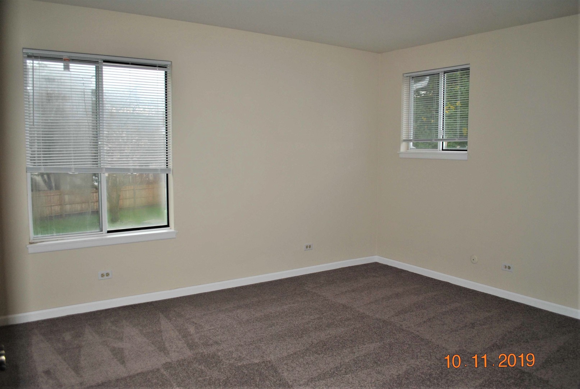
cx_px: 290
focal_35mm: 27
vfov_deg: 48.1
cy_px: 194
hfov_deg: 67.3
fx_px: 436
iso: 200
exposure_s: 1/60
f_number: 3.5
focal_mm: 18
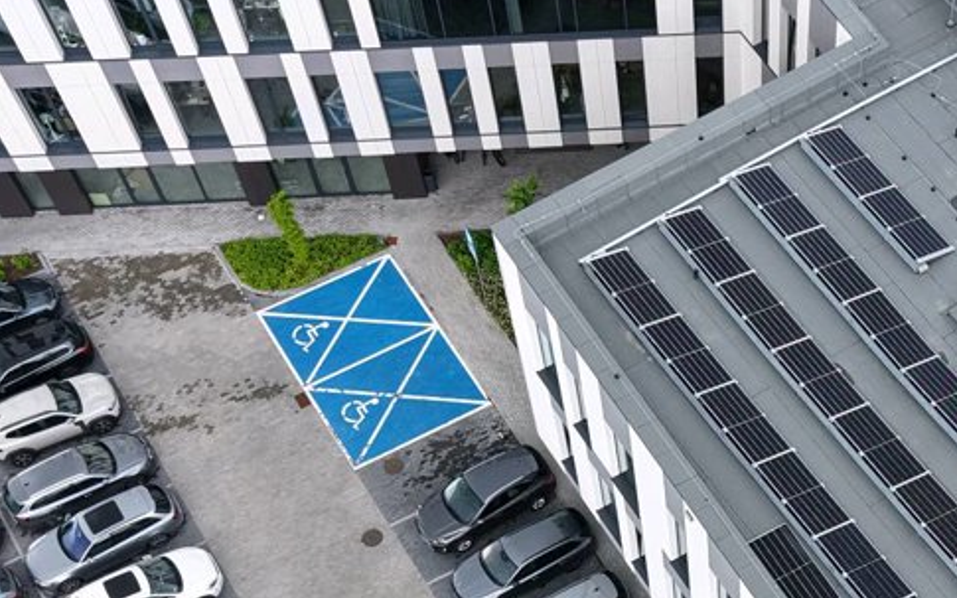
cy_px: 699
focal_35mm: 63
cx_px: 772
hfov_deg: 31.6
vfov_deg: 19.5
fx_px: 1643
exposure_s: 1/640
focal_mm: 8.67
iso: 130
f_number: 1.8
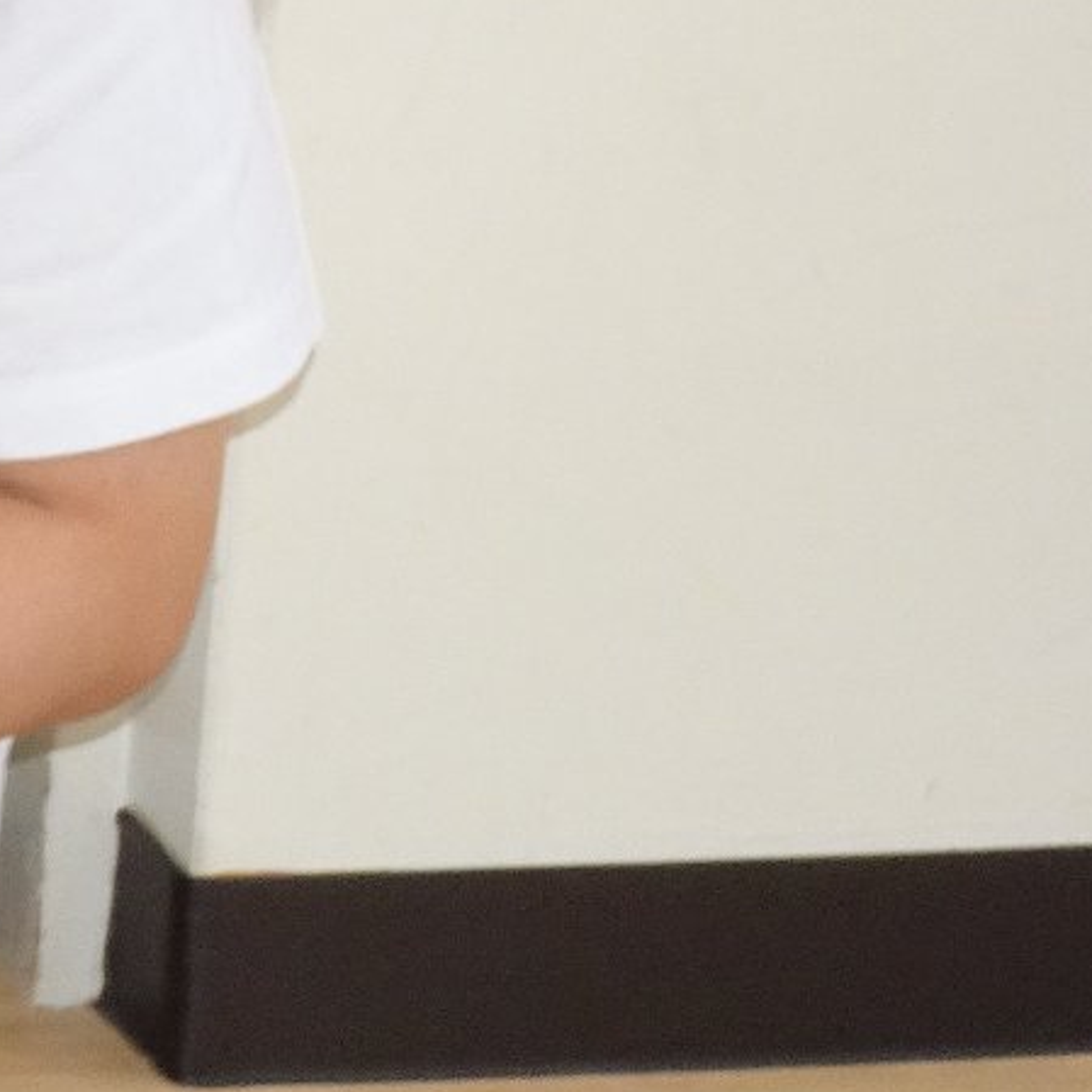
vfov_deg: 12.4
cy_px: 287
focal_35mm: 140
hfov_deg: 11.4
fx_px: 4997
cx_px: -1012
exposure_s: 1/40
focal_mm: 6.37
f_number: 4
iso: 200
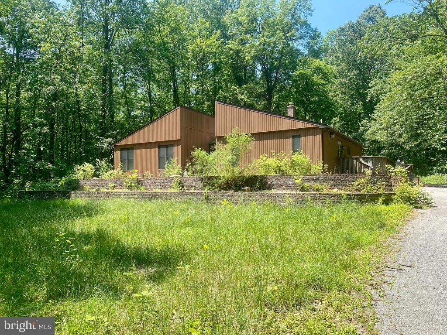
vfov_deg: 53.1
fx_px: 336
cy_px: 168
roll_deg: -0.6
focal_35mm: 26
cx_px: 224
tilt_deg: +3.7
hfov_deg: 67.3
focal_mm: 4.25
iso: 32
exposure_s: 1/845
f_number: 1.8
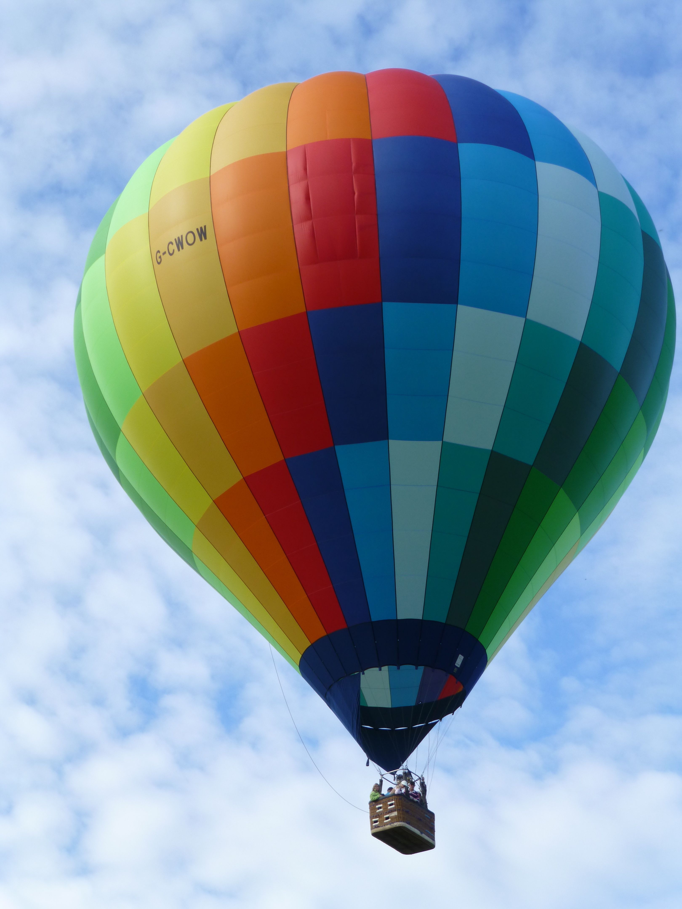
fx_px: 2233
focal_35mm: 85
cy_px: 454
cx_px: 341
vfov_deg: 23.0
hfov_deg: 17.4
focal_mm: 15.1
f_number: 5.2
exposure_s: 1/250
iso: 100
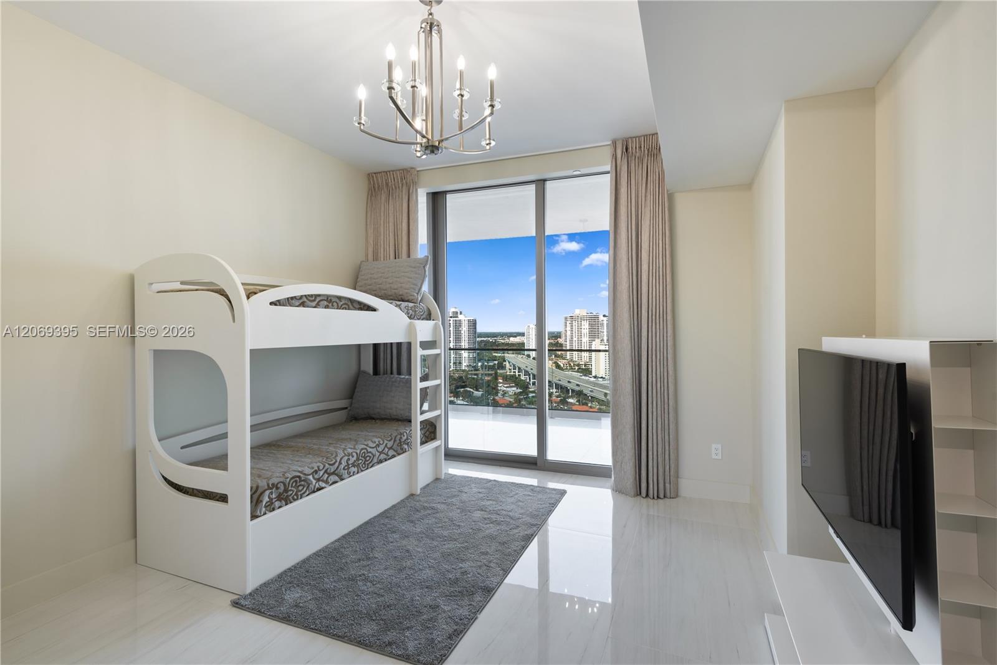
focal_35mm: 16
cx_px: 498
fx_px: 443
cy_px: 332
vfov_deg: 73.8
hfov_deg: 96.7
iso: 250
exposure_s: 1/20
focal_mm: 16
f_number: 8
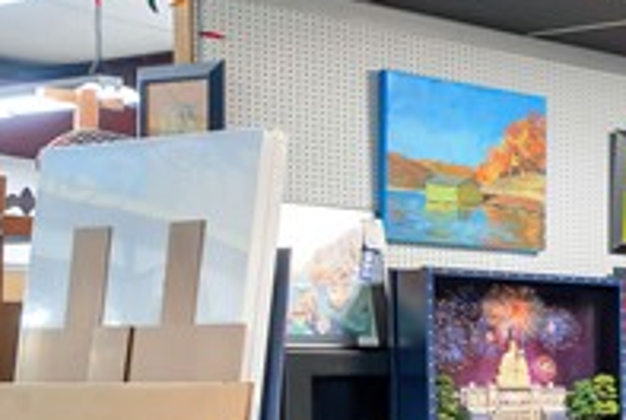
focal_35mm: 88
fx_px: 1532
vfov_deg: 15.2
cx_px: 1516
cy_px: 445
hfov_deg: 14.5
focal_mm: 16
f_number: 6.3
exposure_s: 1.3
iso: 100
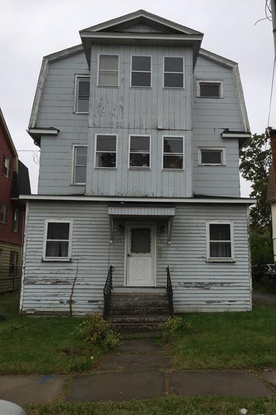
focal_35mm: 31
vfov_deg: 60.3
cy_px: 207
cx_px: 157
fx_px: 356
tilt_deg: +10.3
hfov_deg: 42.2
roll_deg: -1.5
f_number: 2.2
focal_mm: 4.15
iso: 32
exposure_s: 1/608
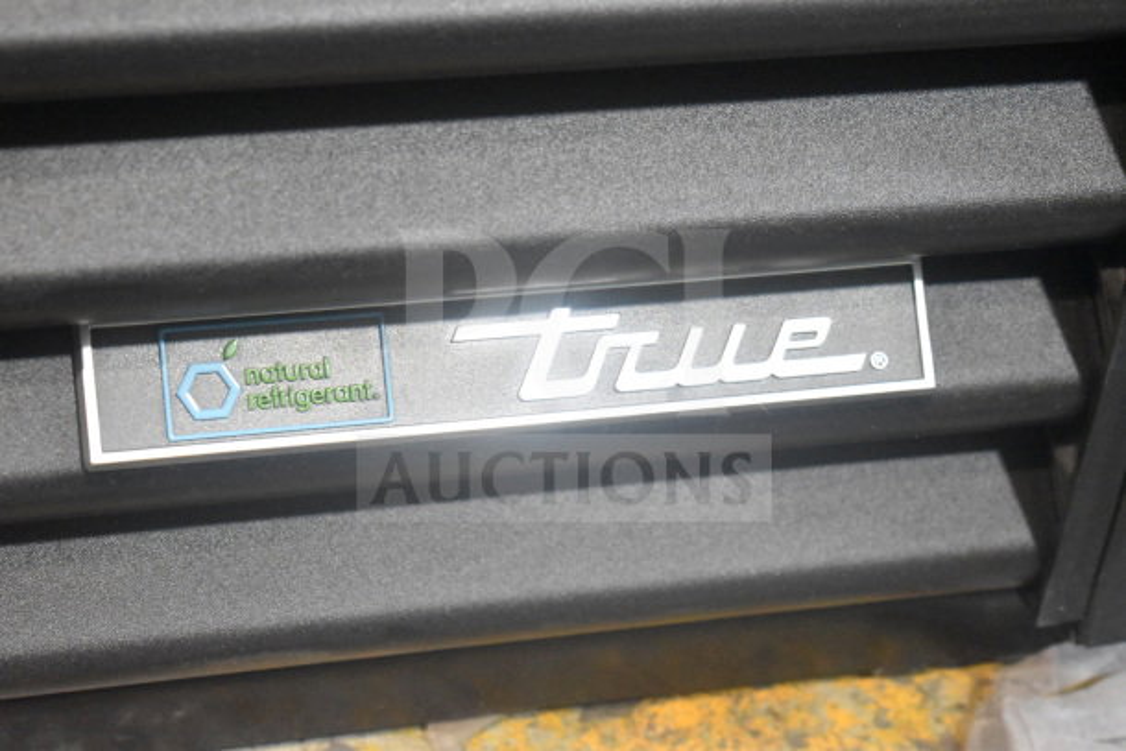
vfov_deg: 16.6
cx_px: 563
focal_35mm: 82
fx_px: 2581
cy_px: 376
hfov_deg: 24.6
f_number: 5.6
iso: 9000
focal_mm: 55
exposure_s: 1/100
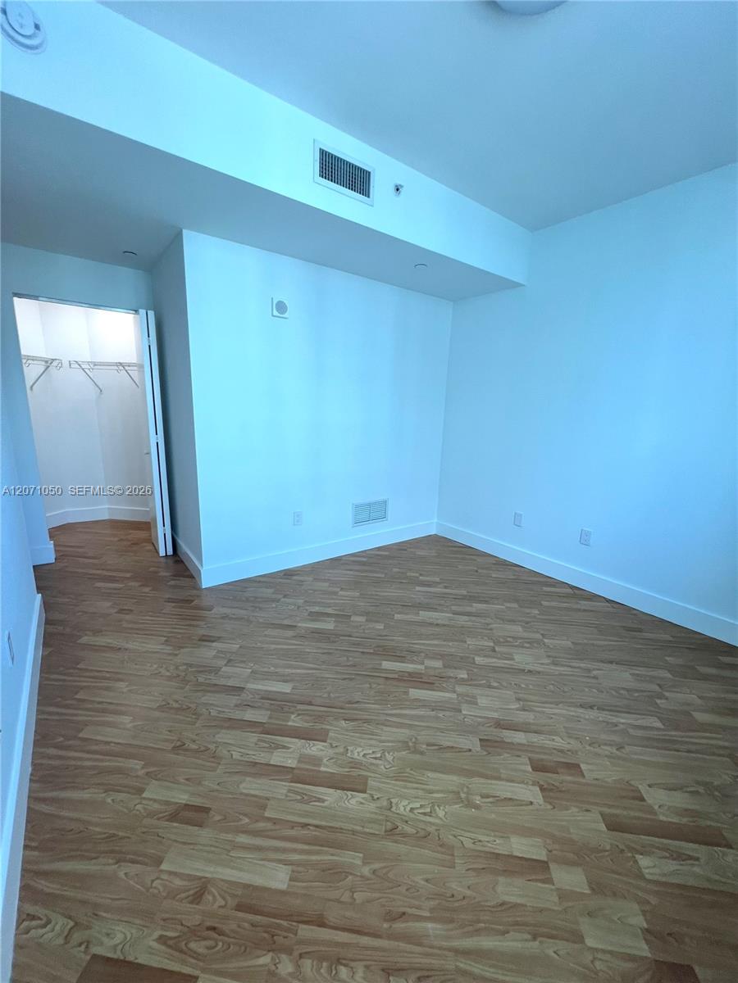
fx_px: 370
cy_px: 492
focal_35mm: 13
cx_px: 369
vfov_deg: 106.2
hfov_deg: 89.9
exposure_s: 1/120
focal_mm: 1.57
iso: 50
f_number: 1.8
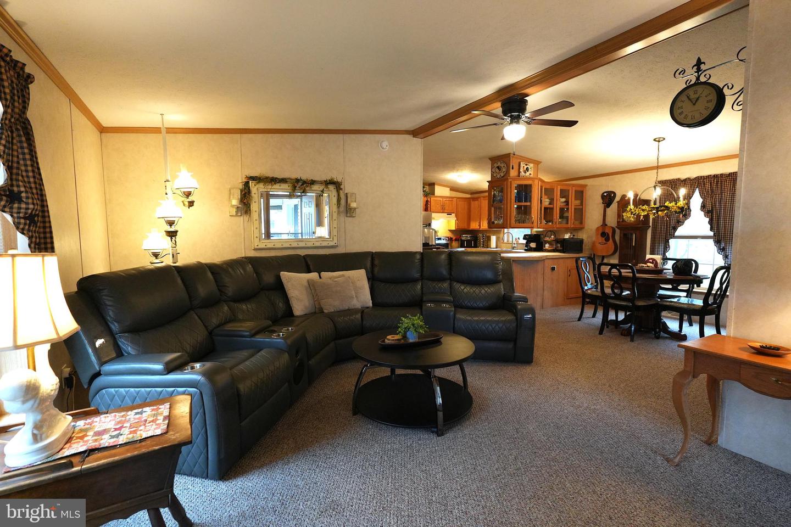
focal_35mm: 16
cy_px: 264
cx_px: 396
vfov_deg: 72.1
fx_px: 363
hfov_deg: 95.0
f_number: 2.5
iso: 1600
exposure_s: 1/160
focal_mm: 11
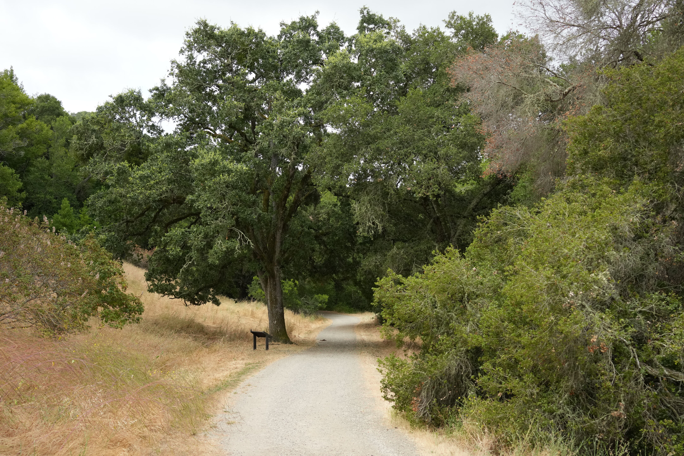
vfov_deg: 27.0
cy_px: 228
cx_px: 342
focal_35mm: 50
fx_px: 950
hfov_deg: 39.6
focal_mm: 50
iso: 1000
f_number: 4.5
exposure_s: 1/1600
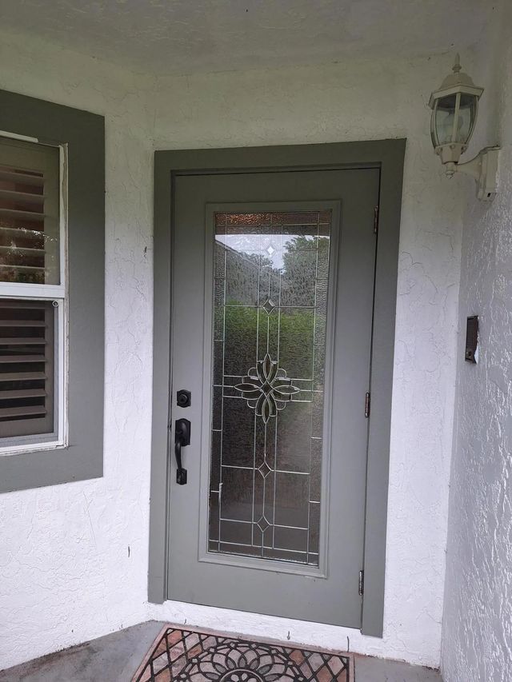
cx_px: 256
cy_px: 341
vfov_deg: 73.9
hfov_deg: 58.9
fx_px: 453
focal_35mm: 23
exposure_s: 1/221
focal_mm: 5.54
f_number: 1.8
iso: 40
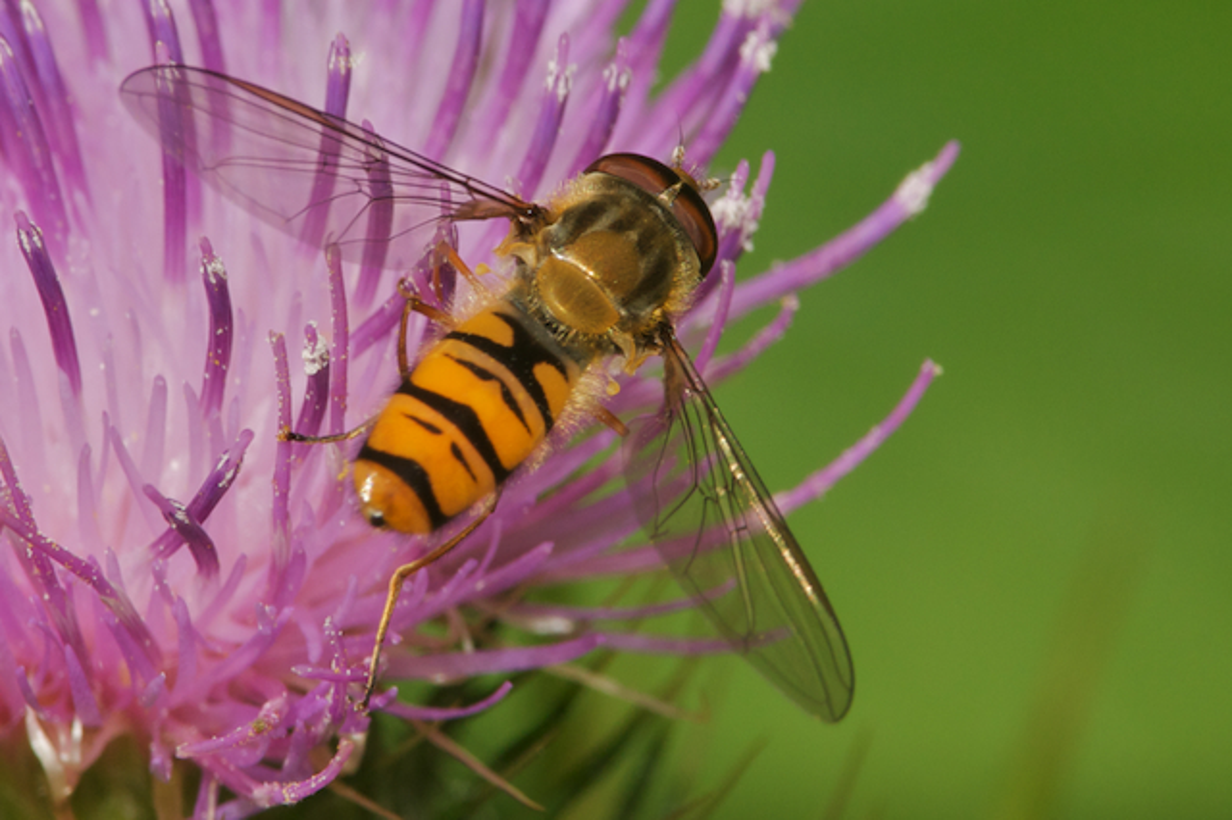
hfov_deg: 6.9
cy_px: 410
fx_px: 10261
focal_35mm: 300
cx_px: 616
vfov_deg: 4.6
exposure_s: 1/200
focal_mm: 200
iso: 200
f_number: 11
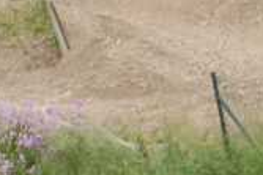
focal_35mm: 346
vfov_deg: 3.9
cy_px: 423
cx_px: -528
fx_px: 2527
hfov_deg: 5.6
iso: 200
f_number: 6.3
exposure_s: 1/160
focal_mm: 35
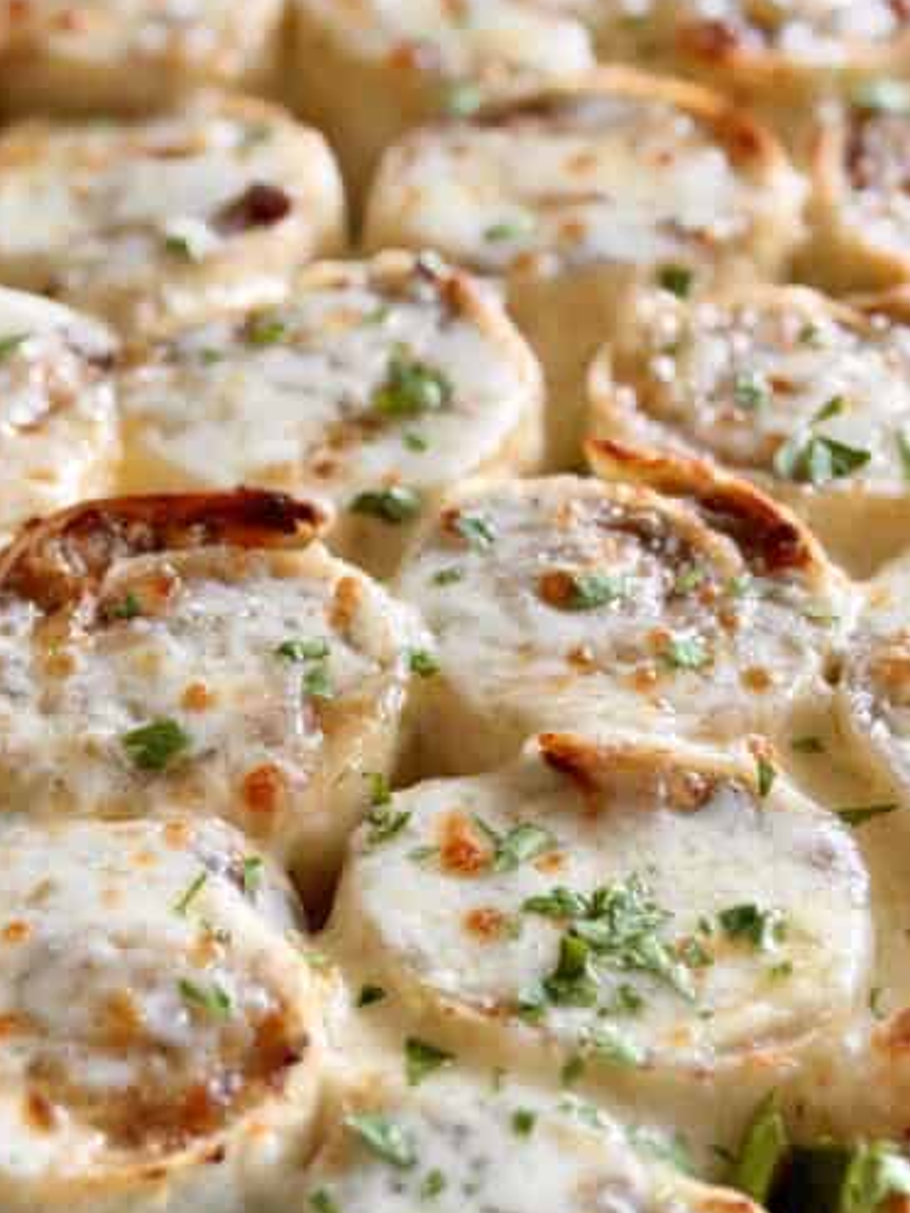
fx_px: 3295
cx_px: 196
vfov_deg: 20.9
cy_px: 669
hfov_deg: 15.6
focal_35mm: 94
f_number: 1.8
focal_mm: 6.8
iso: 80
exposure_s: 1/121
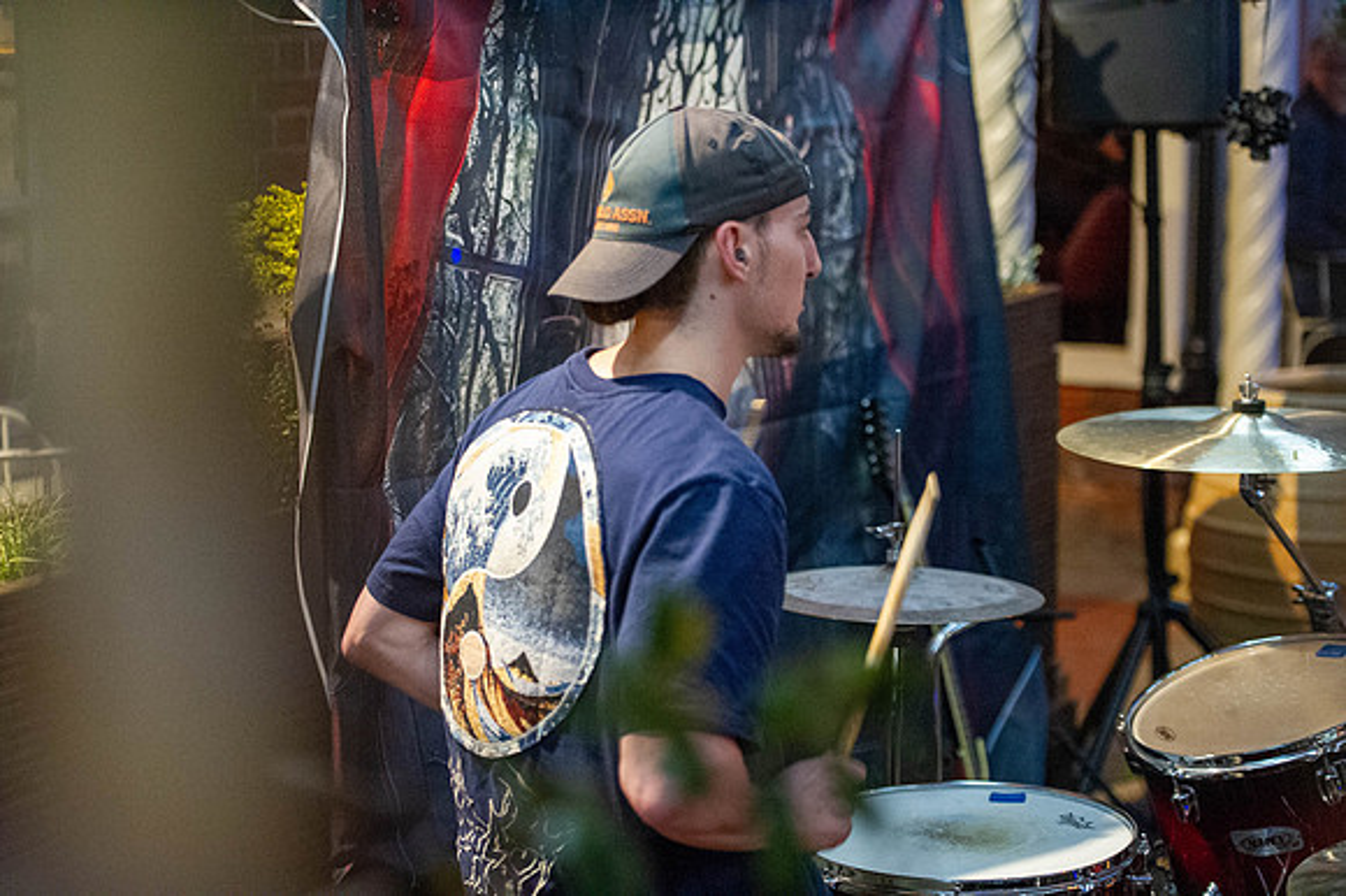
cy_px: 448
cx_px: 673
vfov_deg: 19.4
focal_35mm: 70
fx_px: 2616
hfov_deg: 28.9
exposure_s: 1/200
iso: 12800
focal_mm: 70
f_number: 2.8
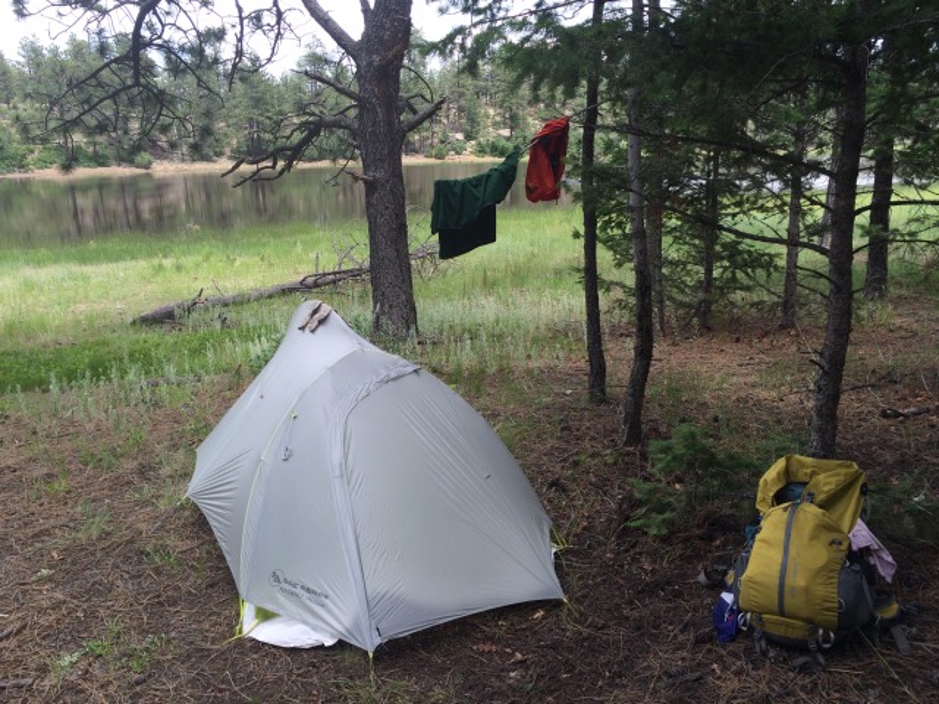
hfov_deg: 61.7
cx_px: 470
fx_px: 787
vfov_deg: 48.2
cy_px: 352
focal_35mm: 29
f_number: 2.2
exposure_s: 1/519
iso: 32
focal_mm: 4.15
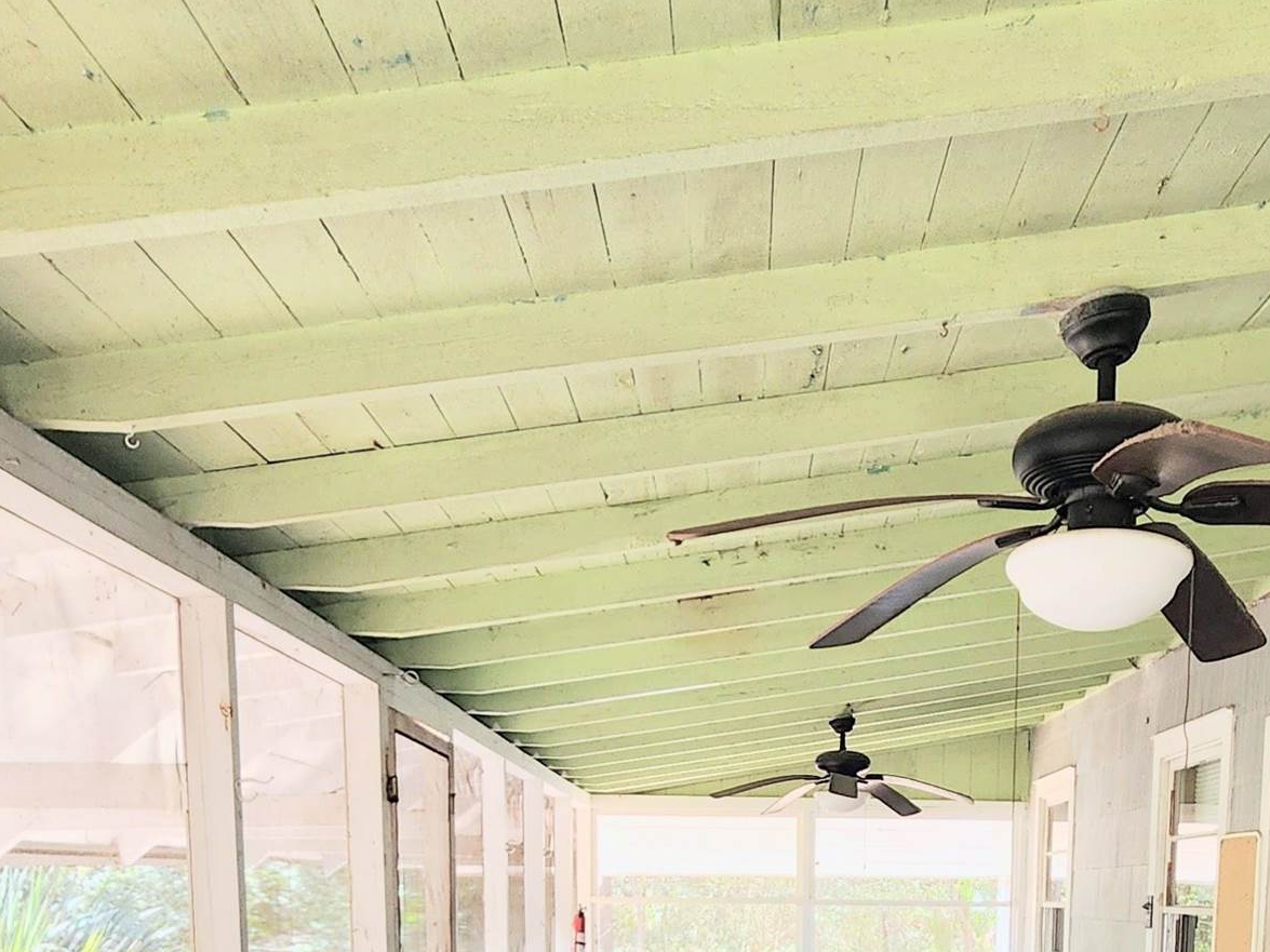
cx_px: 837
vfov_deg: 35.0
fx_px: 1247
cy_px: 1083
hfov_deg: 53.0
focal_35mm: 34
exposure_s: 1/60
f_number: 2.2
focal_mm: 2.2
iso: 160
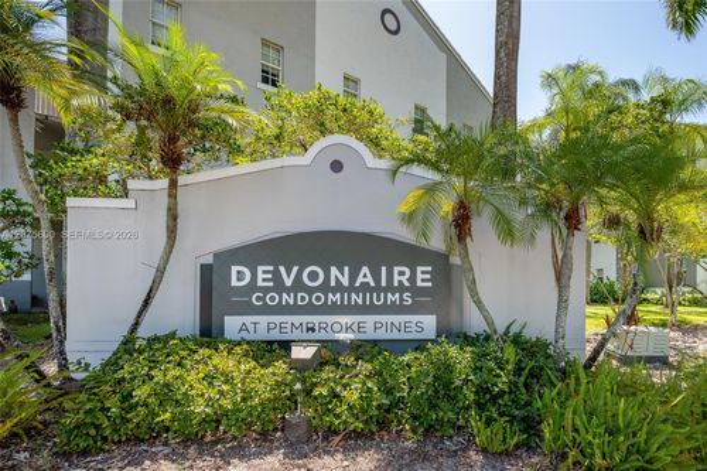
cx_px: 354
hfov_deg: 104.3
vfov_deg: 81.2
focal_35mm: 14
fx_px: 275
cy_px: 236
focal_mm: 14
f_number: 8
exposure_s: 1/100
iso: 100
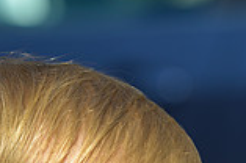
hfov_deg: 3.1
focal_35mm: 666
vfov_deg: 2.1
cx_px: 125
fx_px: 4542
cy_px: 292
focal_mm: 120
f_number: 4
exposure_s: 1/800
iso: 64
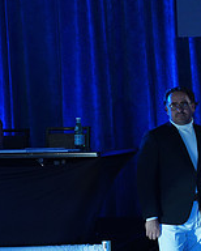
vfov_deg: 19.3
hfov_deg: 13.8
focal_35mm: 99
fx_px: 735
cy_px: 171
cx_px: 369
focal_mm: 35
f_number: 4.5
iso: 1000
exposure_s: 1/160
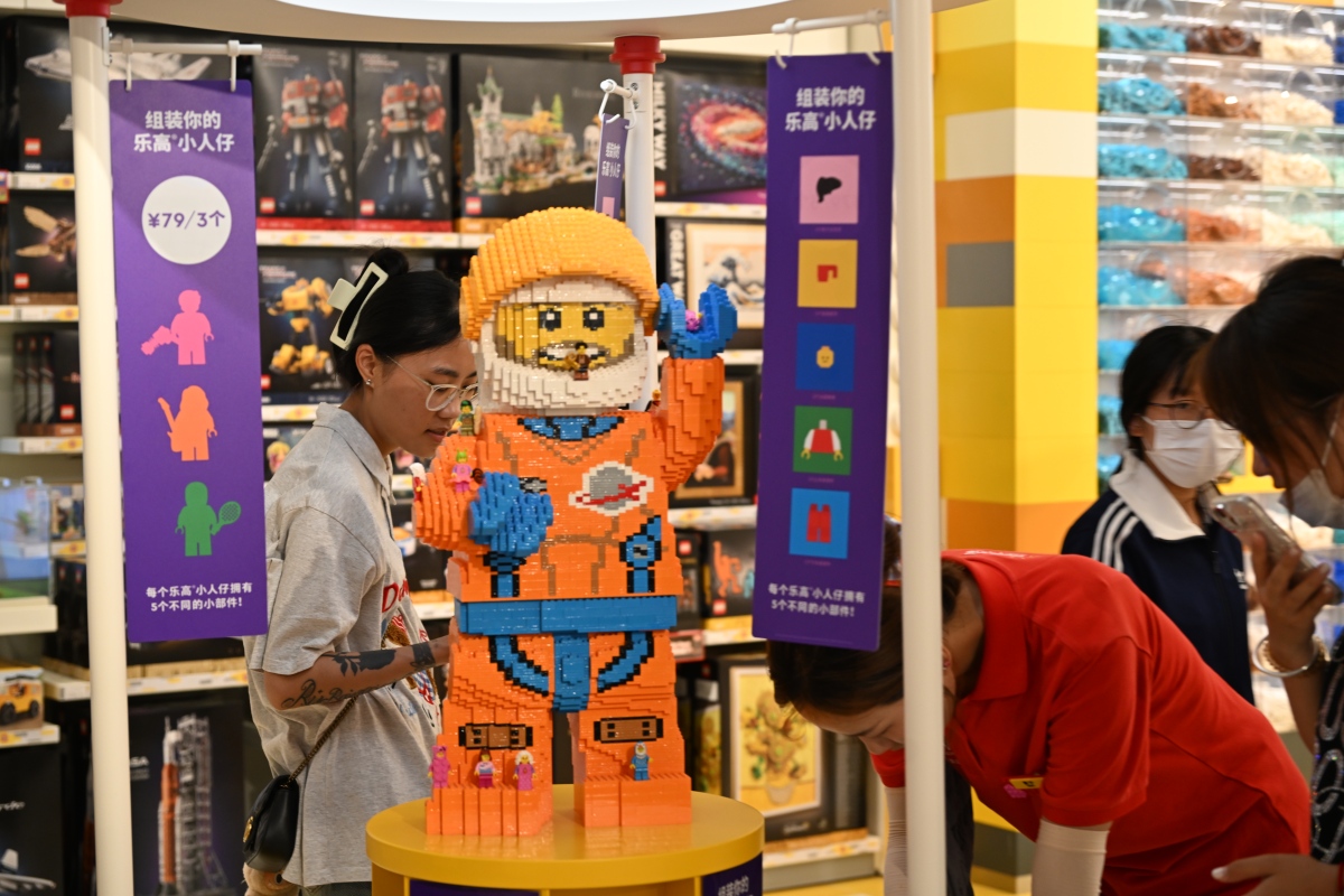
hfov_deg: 32.4
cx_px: 672
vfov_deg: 21.9
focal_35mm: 62
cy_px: 448
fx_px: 2314
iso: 800
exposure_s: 1/200
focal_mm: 62
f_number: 4
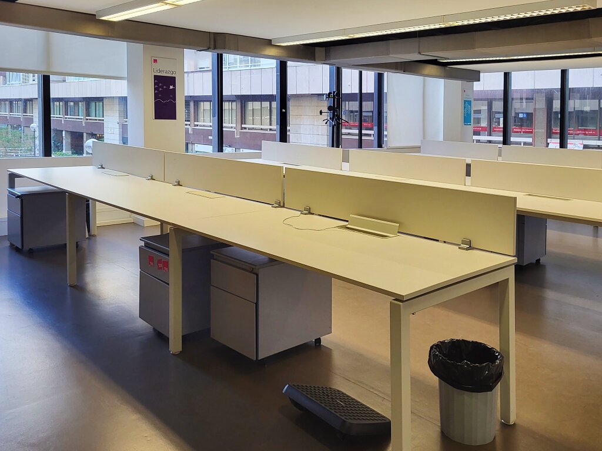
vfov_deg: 53.1
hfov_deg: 67.3
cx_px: 301
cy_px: 226
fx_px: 452
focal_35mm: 26
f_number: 1.8
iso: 100
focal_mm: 5.4
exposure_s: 1/100
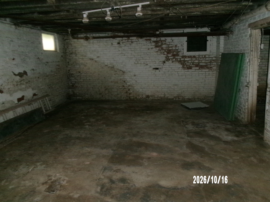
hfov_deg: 63.4
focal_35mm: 28
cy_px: 101
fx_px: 218
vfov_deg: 49.7
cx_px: 135
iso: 800
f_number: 3.9
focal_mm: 5.1
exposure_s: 1/34
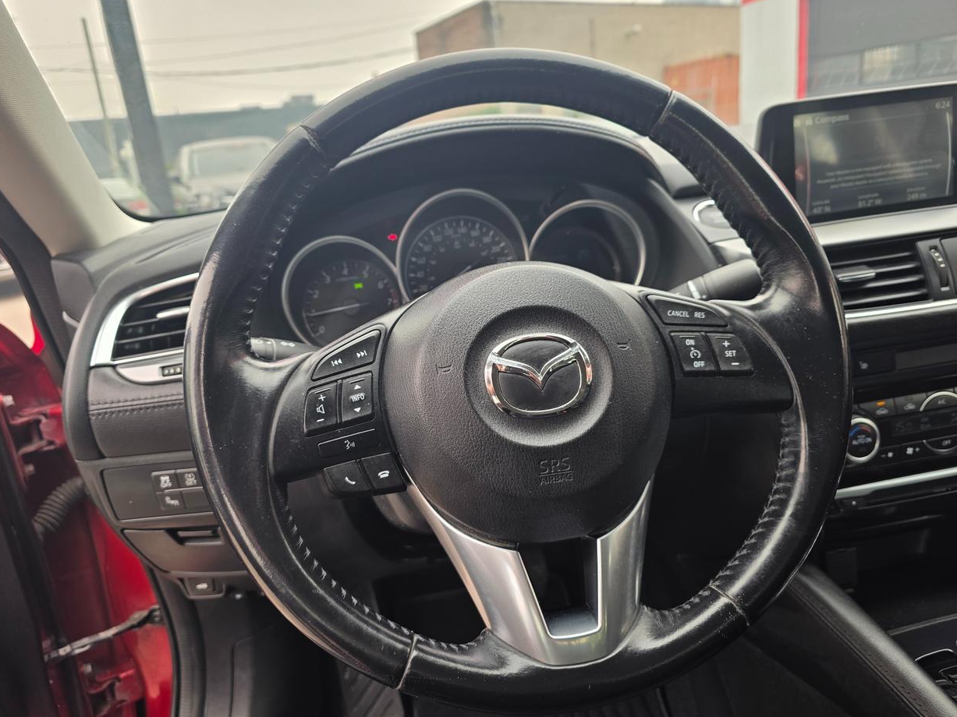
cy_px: 372
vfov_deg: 56.8
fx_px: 663
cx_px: 470
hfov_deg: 71.6
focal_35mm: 24
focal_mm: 6.3
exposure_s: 1/54.7
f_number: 1.7
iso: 16
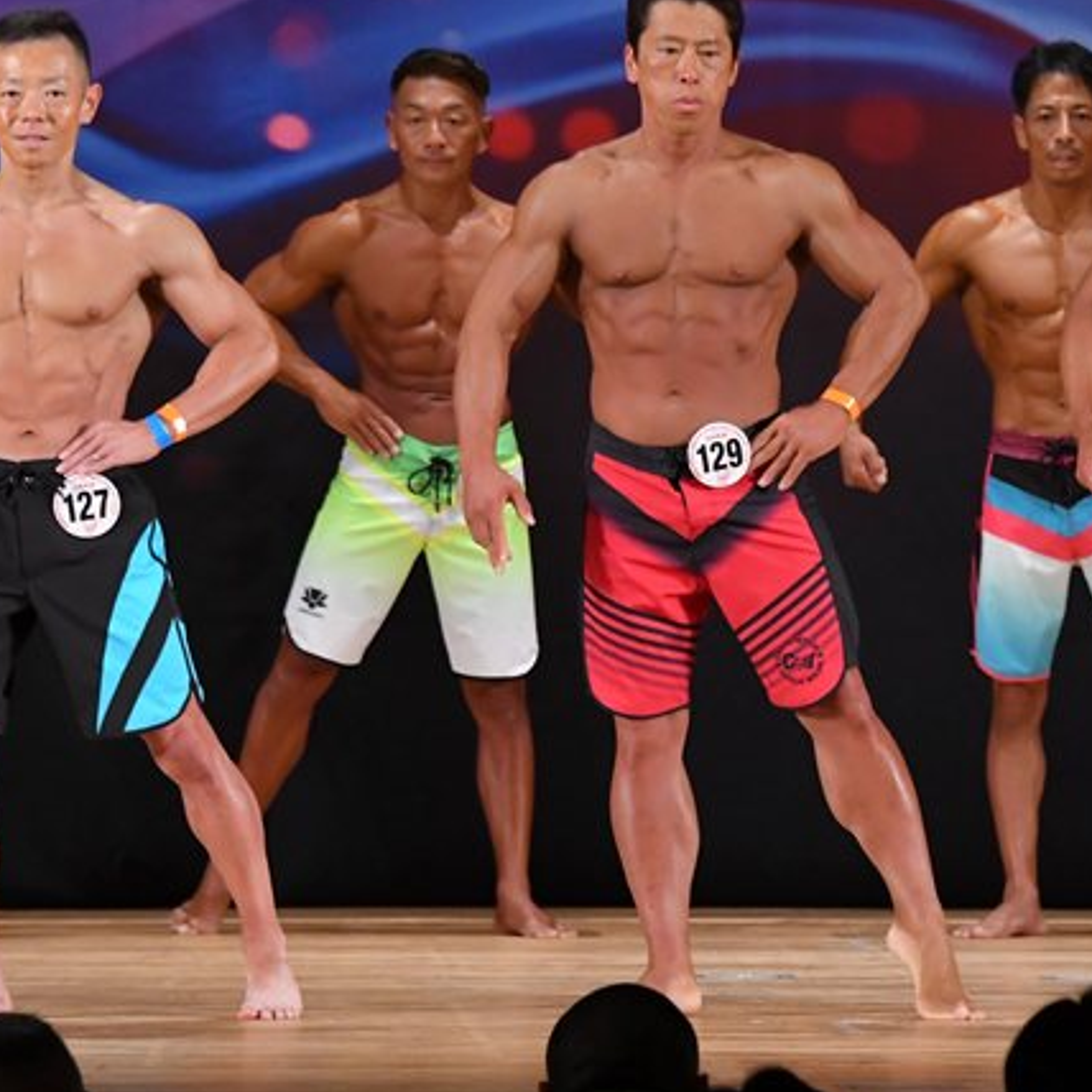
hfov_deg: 4.7
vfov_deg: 4.7
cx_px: 767
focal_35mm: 369
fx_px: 13170
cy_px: 480
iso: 3200
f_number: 5.6
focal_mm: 160
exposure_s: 1/400
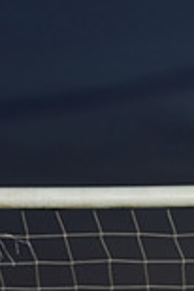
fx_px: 3184
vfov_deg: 5.2
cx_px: 76
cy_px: 531
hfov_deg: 3.5
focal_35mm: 393
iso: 1250
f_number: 5.6
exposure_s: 1/160
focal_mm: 105
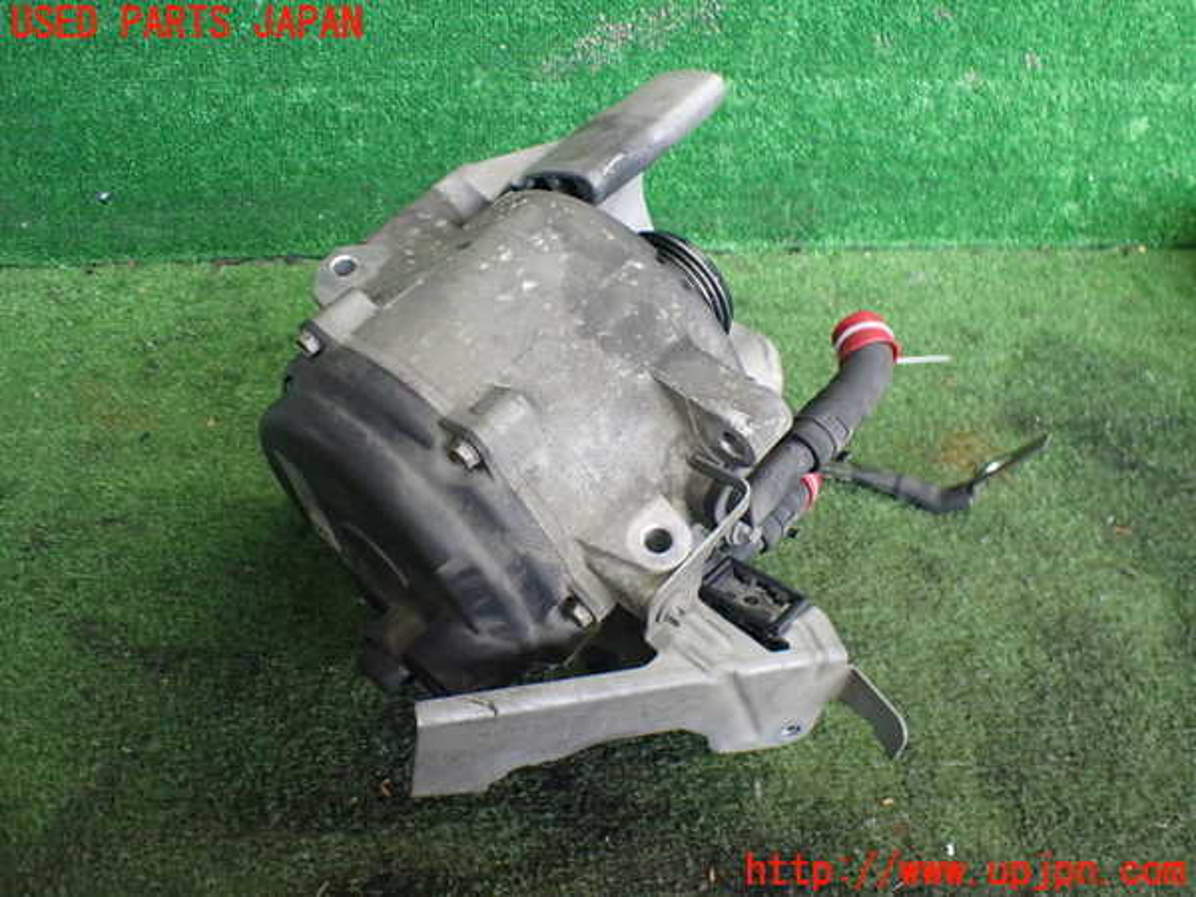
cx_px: 598
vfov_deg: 46.8
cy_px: 448
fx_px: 1037
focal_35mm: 30
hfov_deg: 60.0
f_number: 2.3
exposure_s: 1/125
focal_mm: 5.4
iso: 800
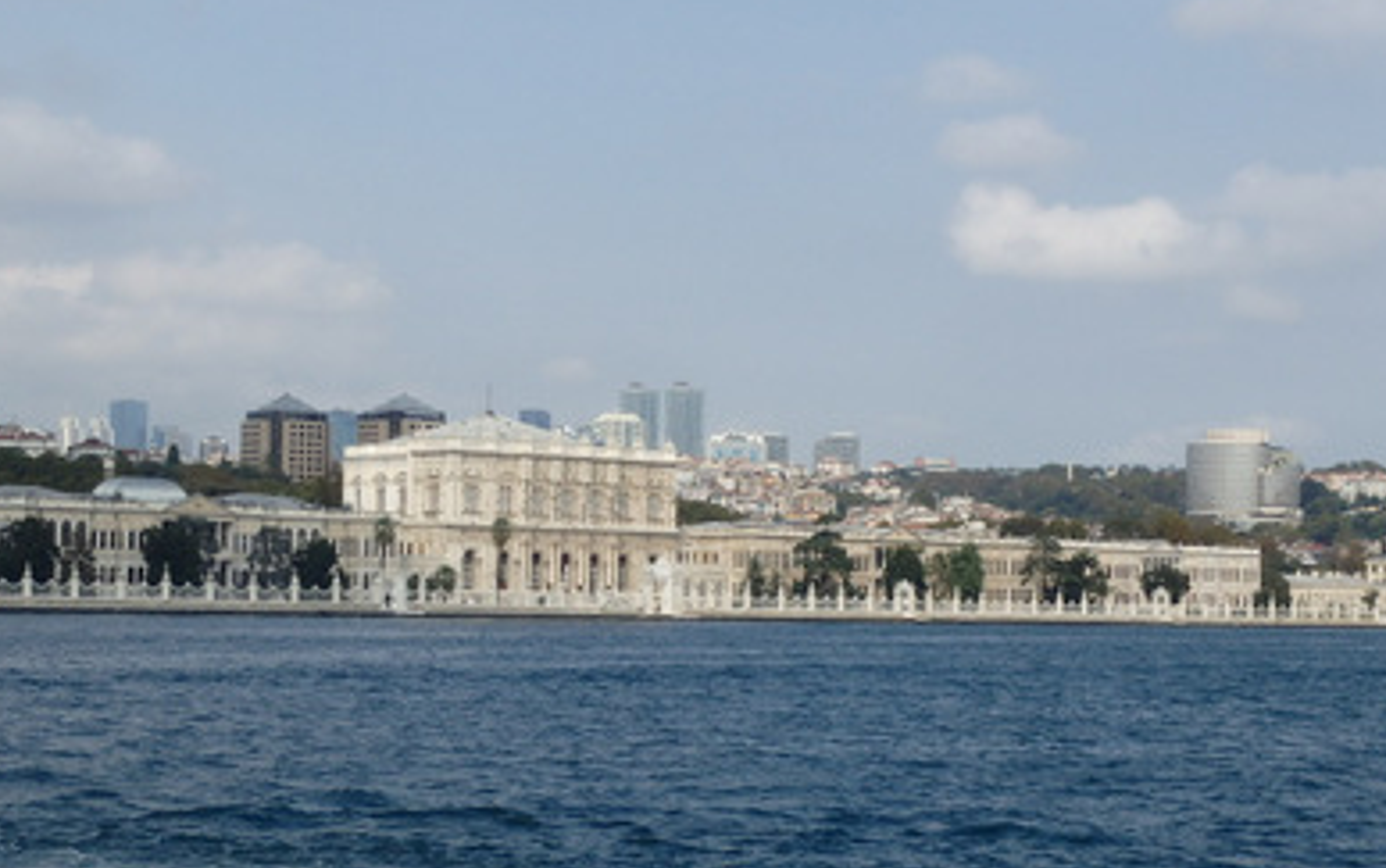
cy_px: 509
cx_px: 529
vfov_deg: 18.4
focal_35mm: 71
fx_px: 2683
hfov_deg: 28.9
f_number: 5
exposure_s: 1/640
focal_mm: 9.4
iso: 125
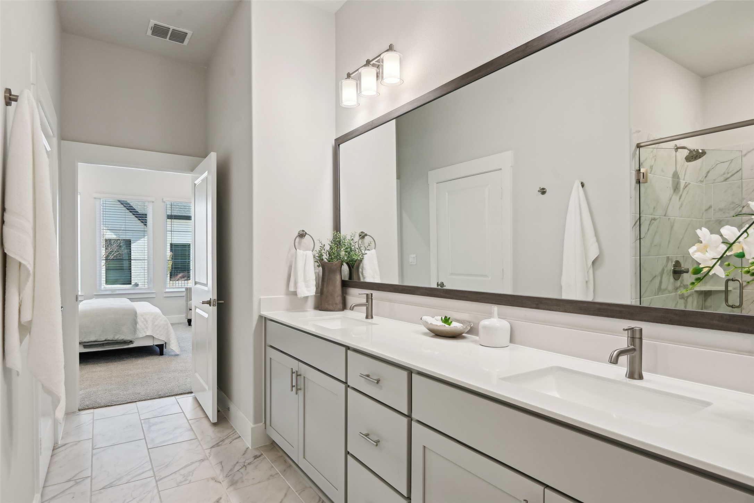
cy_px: 252
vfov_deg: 64.6
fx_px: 398
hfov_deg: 86.9
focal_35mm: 19
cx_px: 377
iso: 400
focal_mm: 19
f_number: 8
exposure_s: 1/40
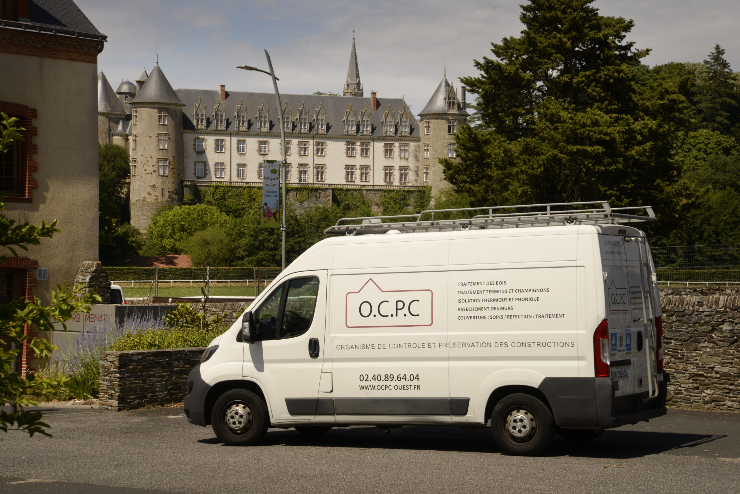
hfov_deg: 23.9
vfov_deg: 16.1
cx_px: 370
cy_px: 247
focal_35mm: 85
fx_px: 1748
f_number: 13
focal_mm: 85
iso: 100
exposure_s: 1/200
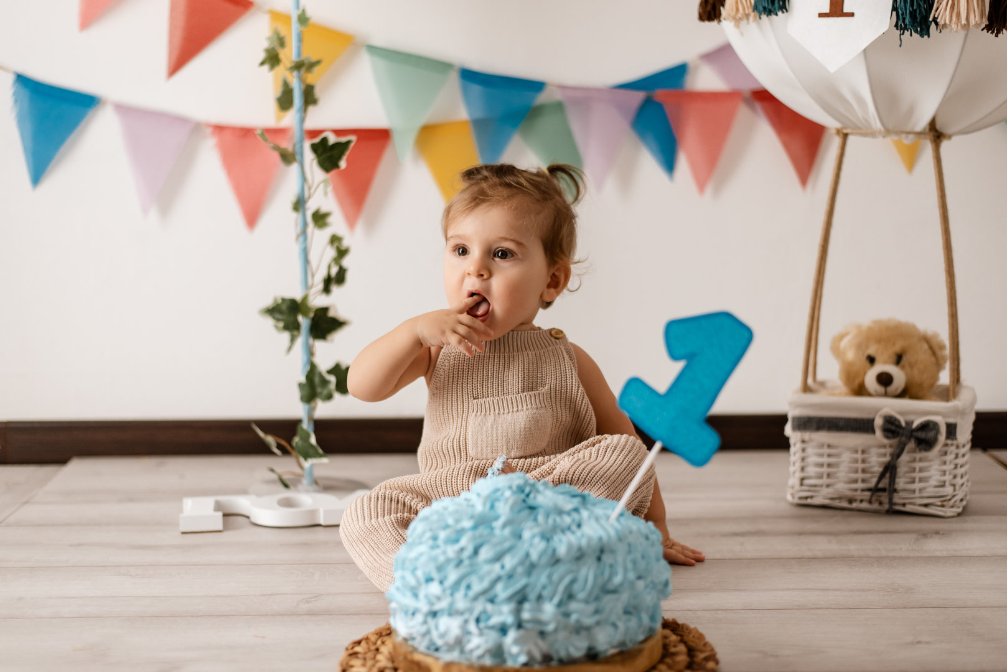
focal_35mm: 50
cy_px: 336
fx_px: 1399
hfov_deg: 39.6
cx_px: 504
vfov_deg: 27.0
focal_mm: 50
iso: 320
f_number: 1.8
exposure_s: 1/500
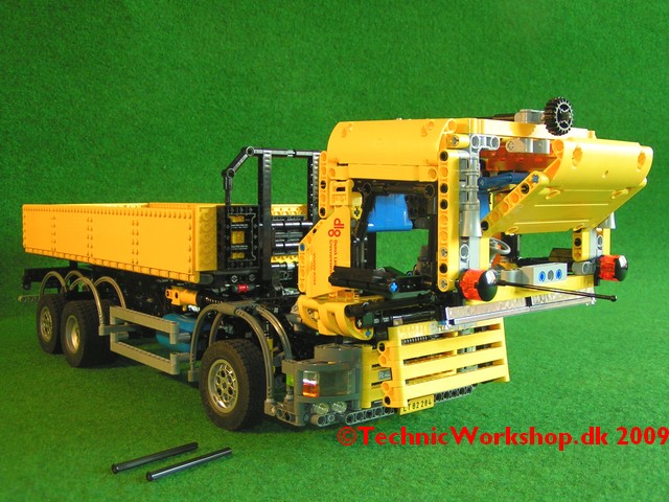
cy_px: 251
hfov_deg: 49.0
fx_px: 734
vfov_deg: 37.7
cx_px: 334
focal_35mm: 38
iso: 100
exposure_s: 1/40
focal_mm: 5.8
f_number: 2.8
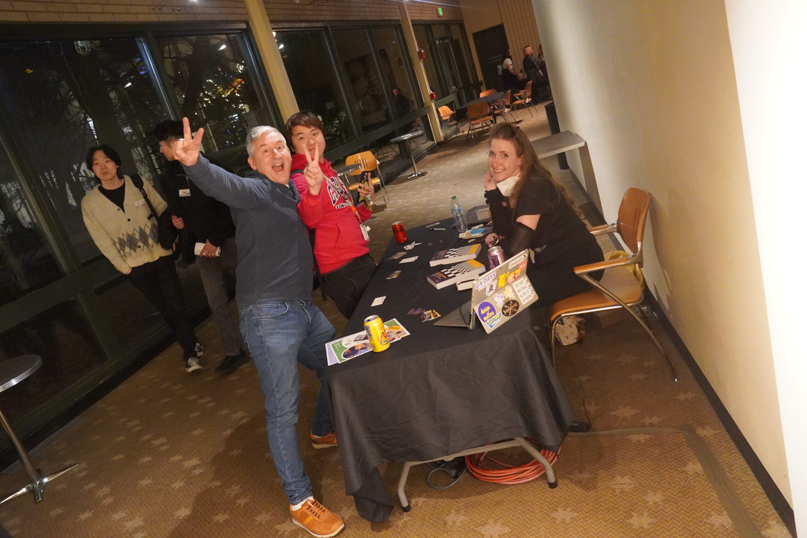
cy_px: 269
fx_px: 605
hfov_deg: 67.4
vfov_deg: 47.9
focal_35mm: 27
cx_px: 404
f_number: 3.5
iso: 6400
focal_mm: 18
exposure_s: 1/40
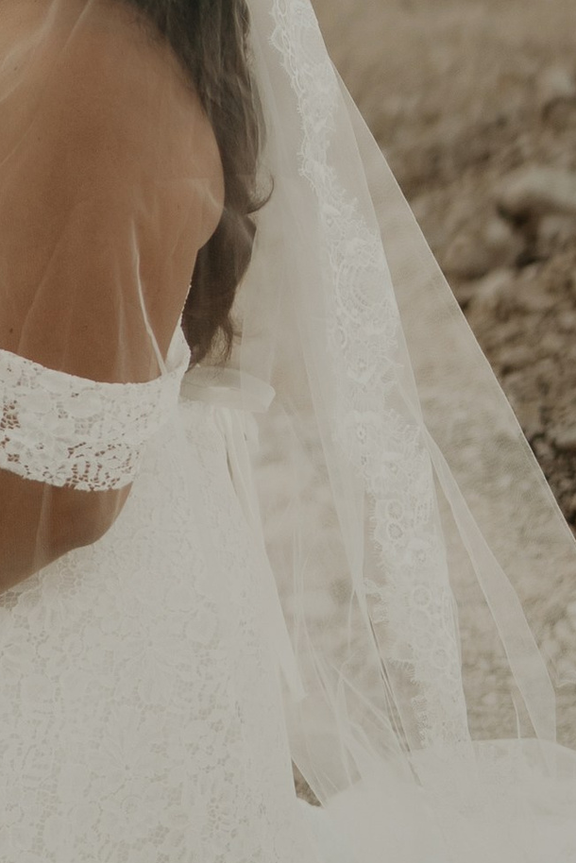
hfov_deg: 9.1
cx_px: -335
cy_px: -257
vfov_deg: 13.5
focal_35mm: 147
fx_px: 3525
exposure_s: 1/2500
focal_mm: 35
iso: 125
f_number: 1.4
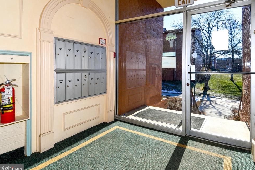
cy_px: 84
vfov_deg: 64.6
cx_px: 129
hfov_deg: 86.9
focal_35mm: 19
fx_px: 135
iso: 100
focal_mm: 12
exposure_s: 1/250
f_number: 8
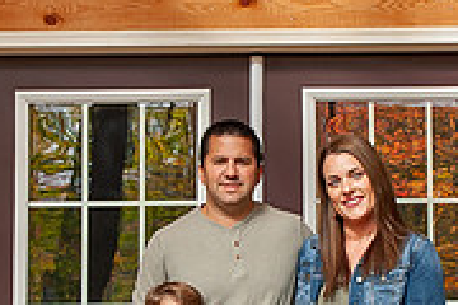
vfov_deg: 9.7
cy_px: 169
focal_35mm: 142
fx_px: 1806
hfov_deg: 14.4
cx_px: 323
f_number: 5.6
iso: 500
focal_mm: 24
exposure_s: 1/160
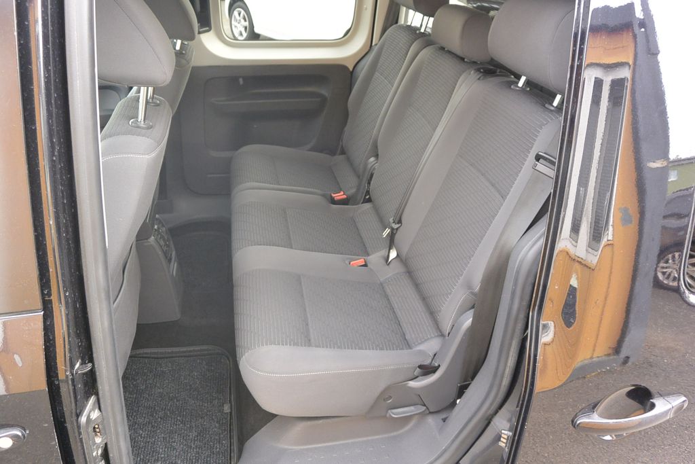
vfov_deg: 47.9
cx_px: 348
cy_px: 232
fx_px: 521
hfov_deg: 67.4
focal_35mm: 27
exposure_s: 1/100
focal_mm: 10
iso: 400
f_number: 3.5
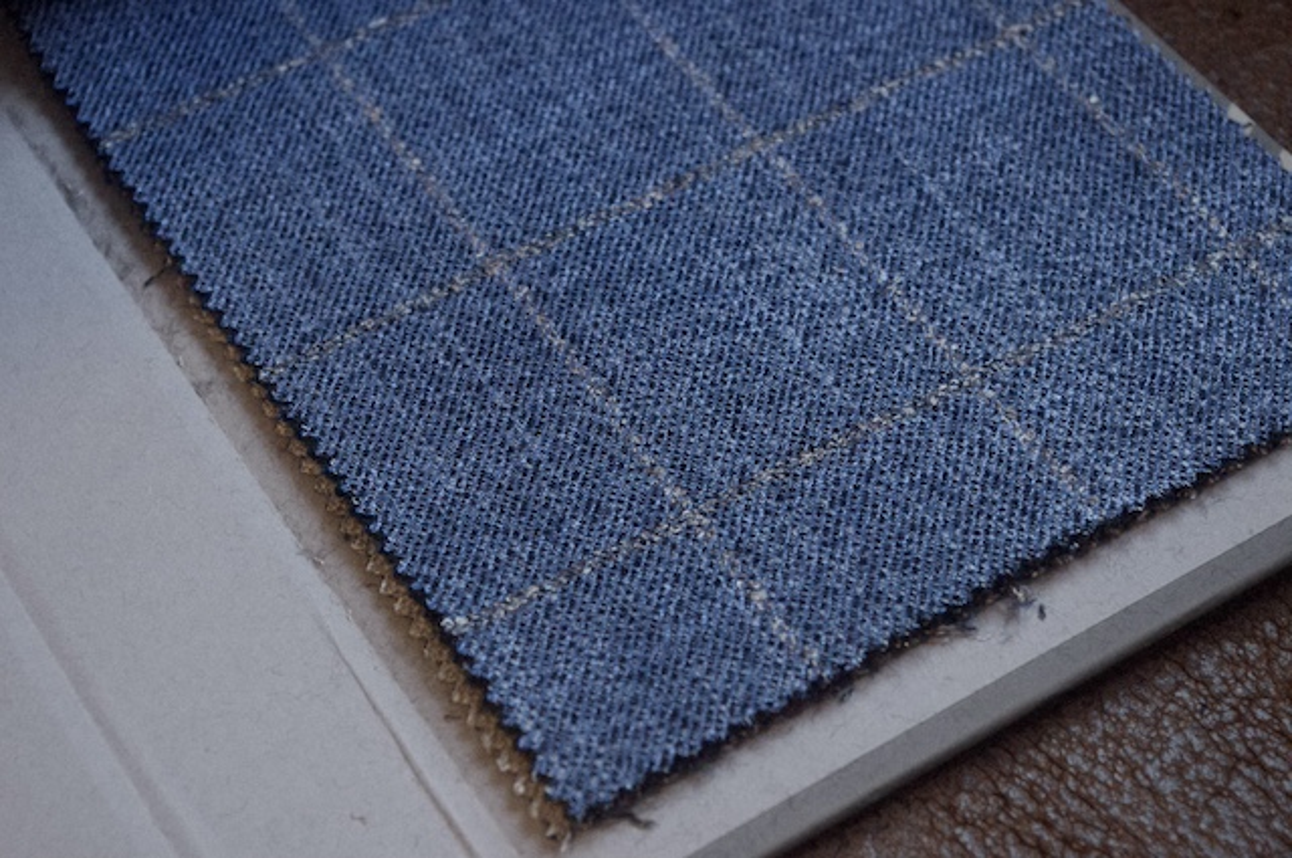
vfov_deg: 16.6
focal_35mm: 82
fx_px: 2939
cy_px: 429
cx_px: 646
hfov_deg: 24.8
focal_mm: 55
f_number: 8
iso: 6400
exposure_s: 1/125
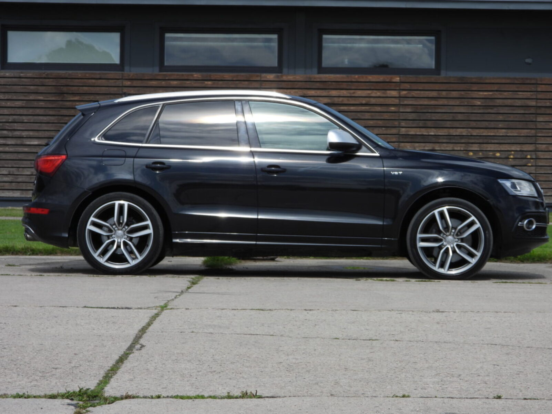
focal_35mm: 145
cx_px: 276
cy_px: 207
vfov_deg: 10.2
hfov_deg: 13.6
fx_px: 2313
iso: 100
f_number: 4
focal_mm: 26.1
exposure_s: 1/1600
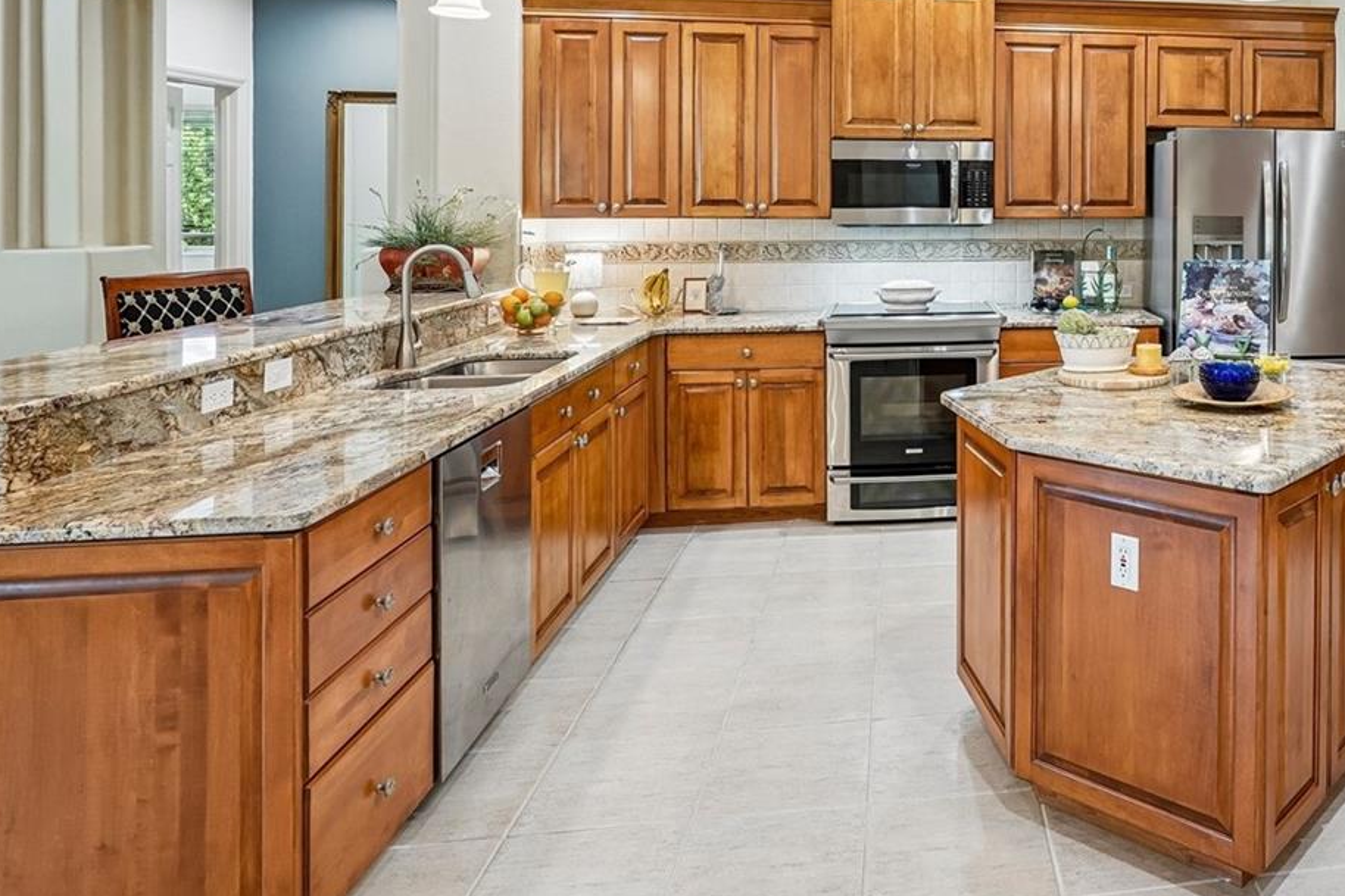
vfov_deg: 44.1
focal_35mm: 28
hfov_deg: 60.2
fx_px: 1046
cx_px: 1076
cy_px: 178
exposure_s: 1/10
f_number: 8
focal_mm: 16
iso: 400
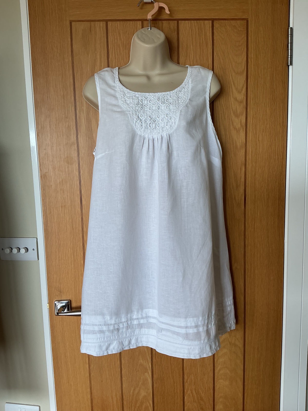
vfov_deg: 61.7
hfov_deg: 48.2
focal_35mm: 29
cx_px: 154
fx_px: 344
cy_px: 206
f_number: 1.8
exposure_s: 1/120
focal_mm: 3
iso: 40
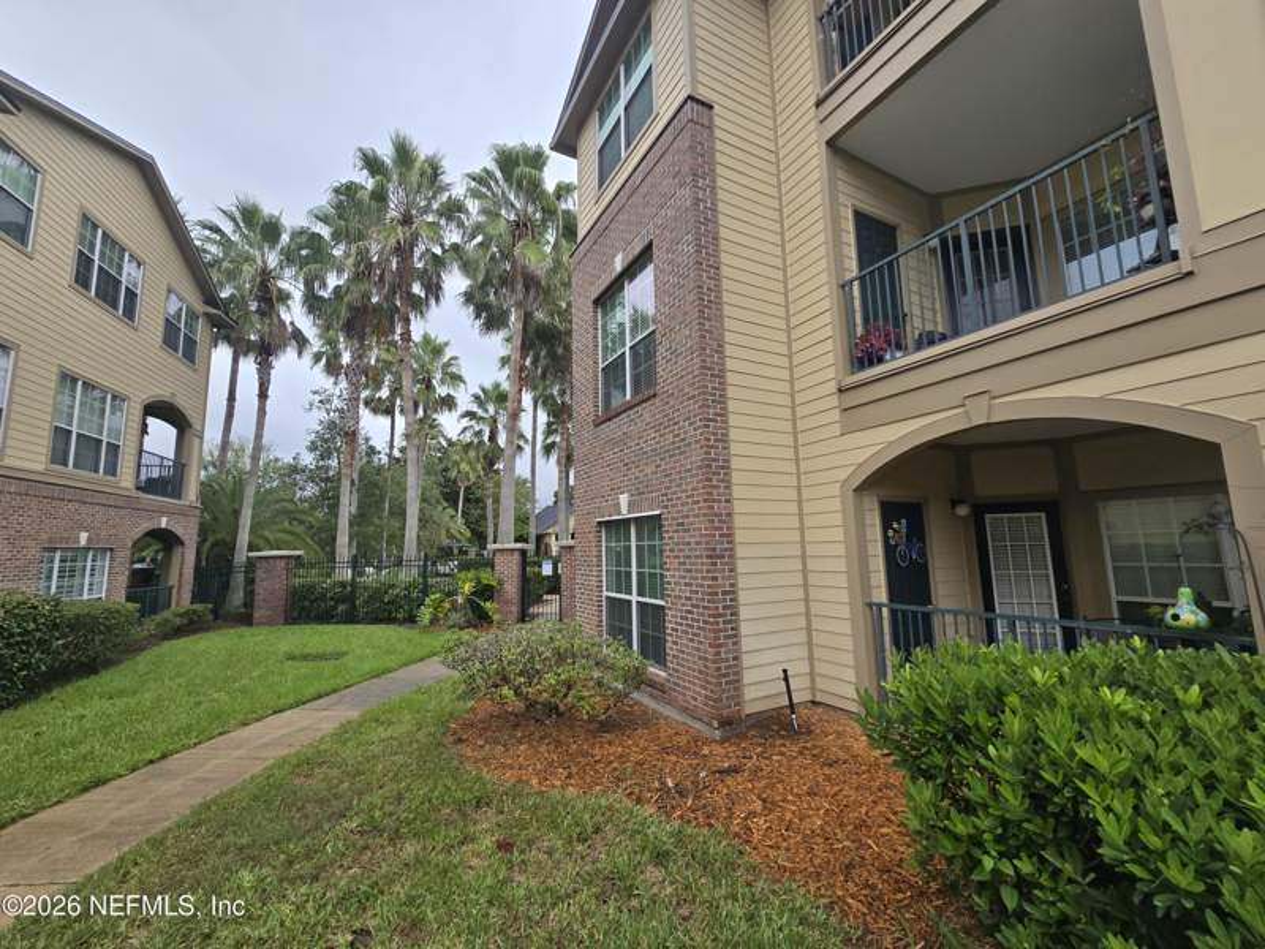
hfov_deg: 106.2
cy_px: 474
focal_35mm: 13
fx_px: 475
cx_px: 632
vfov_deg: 89.9
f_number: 2.2
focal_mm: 2.2
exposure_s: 1/1093
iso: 50
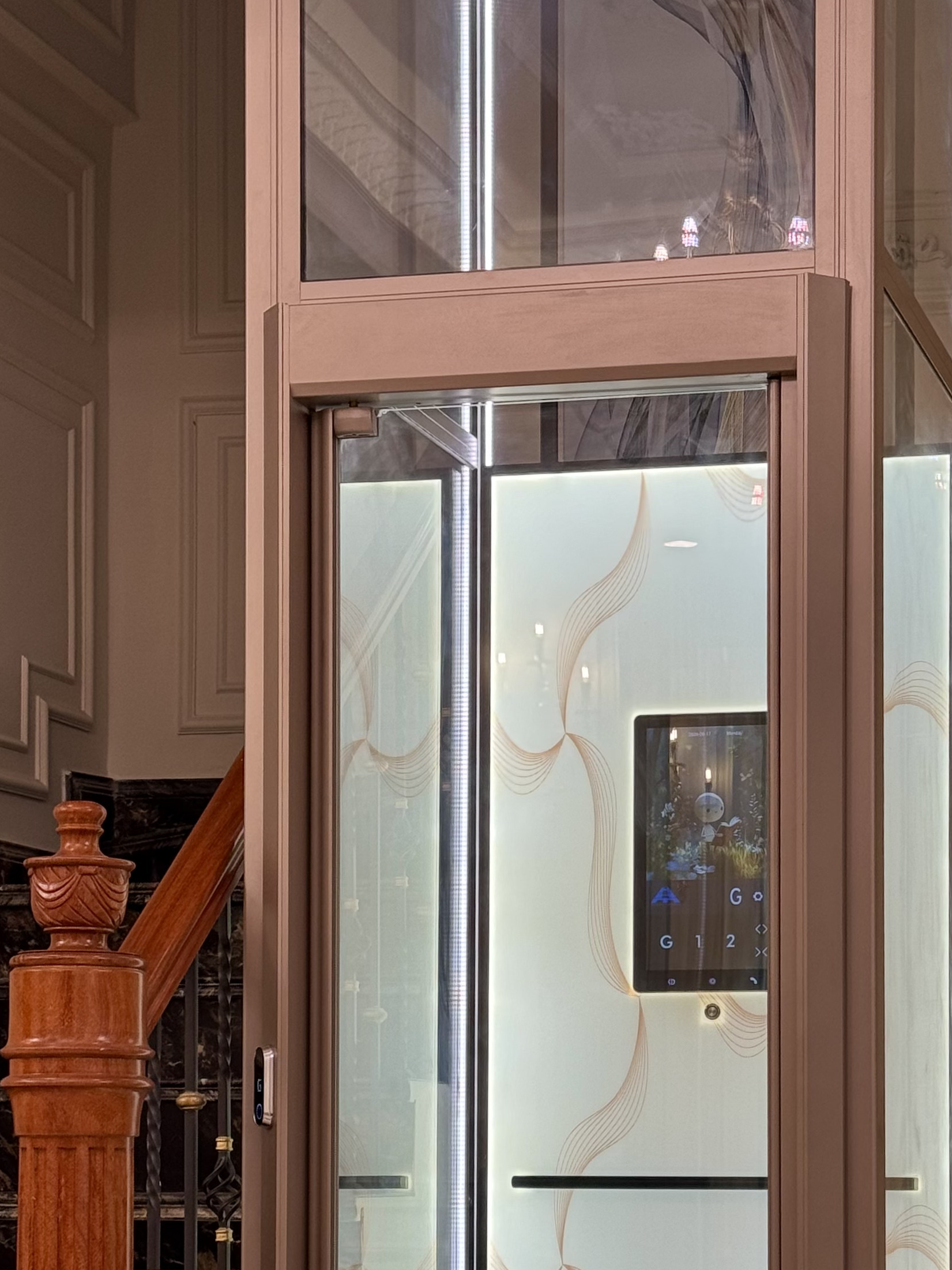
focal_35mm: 84
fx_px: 3081
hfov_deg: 17.5
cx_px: 648
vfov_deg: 23.0
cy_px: 1012
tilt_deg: +3.3
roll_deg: +0.3
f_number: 1.78
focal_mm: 6.76
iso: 50
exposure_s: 1/100
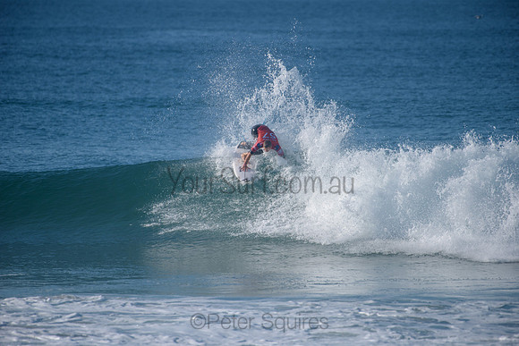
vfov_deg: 2.8
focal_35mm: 500
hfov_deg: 4.1
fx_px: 7210
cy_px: 173
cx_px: 260
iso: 200
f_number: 5.6
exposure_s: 1/2000
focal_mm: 500
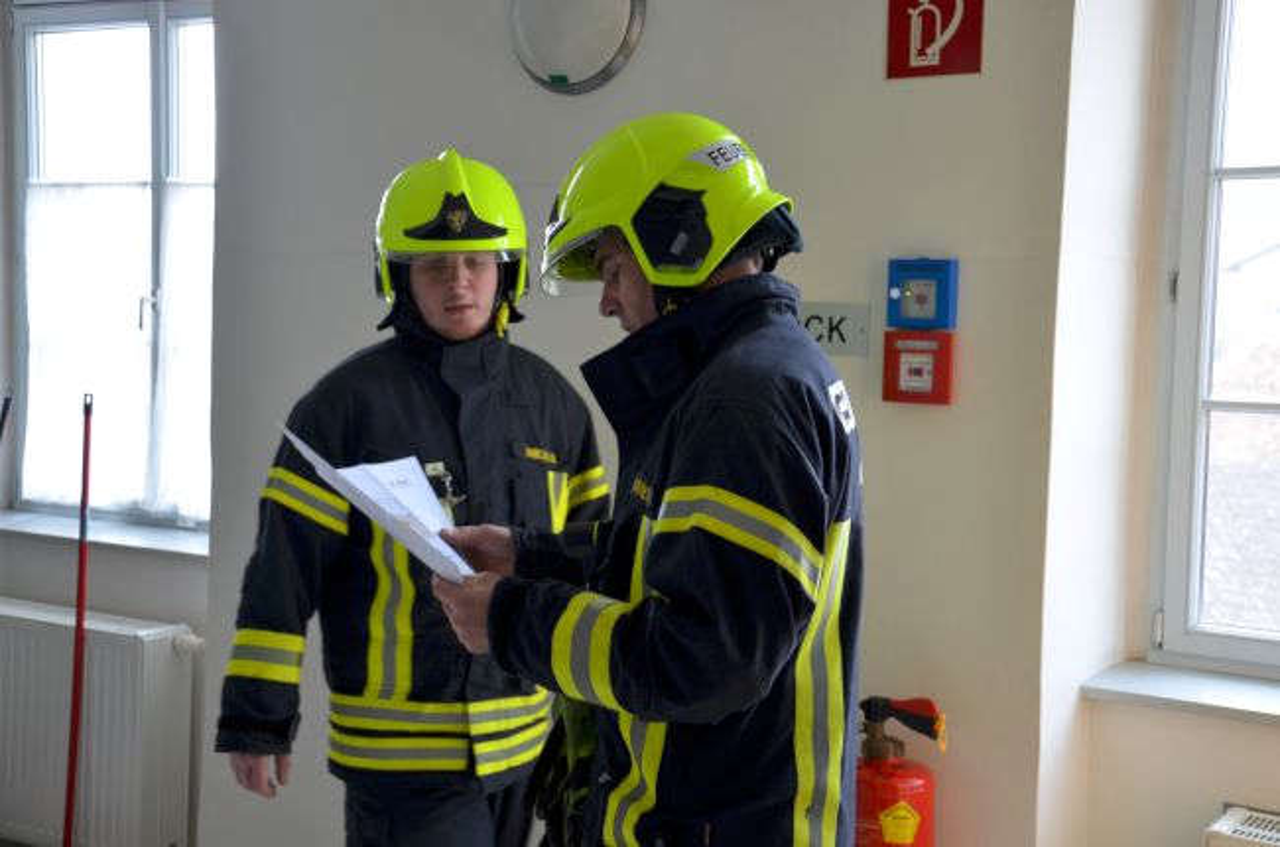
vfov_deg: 26.3
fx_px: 1809
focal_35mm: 51
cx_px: 640
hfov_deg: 39.0
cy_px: 424
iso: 400
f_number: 4.5
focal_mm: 34
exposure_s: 1/100
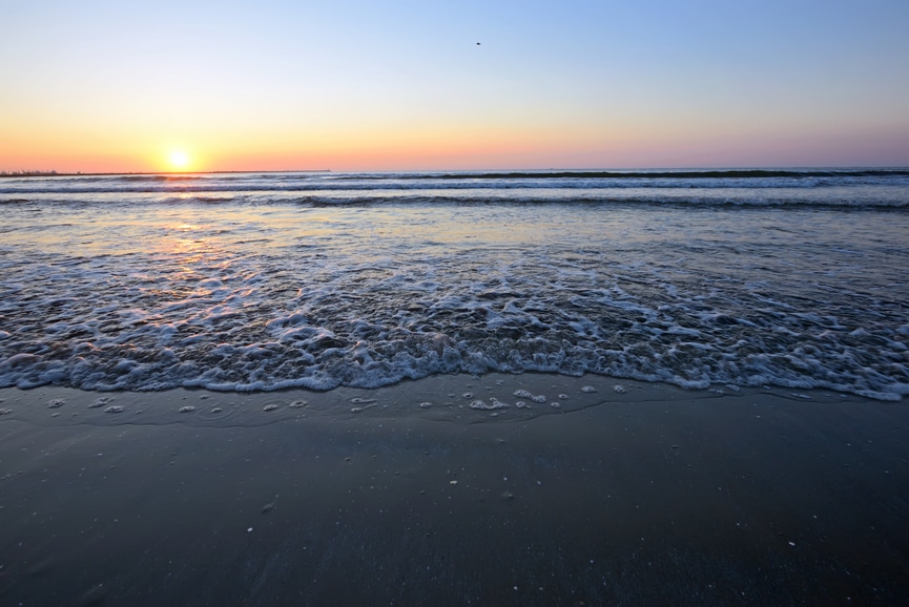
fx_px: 430
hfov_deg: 93.2
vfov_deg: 70.5
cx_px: 454
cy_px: 304
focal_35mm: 17
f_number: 9
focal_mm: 17
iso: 200
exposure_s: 1/100
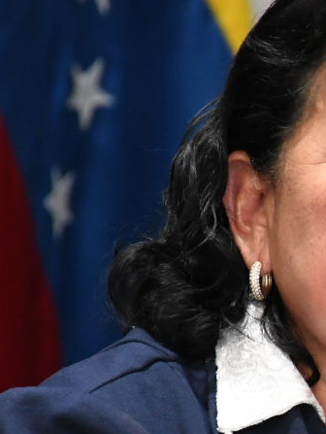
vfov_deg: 2.7
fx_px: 9166
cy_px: 388
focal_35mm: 731
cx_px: 573
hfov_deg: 2.0
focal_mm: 140
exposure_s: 1/125
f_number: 5.6
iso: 4000
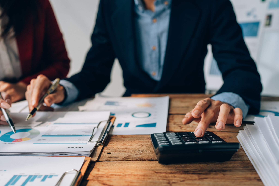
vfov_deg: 37.9
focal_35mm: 35
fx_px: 271
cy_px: 93
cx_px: 140
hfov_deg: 54.4
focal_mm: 35
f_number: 2.8
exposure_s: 1/250
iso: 100
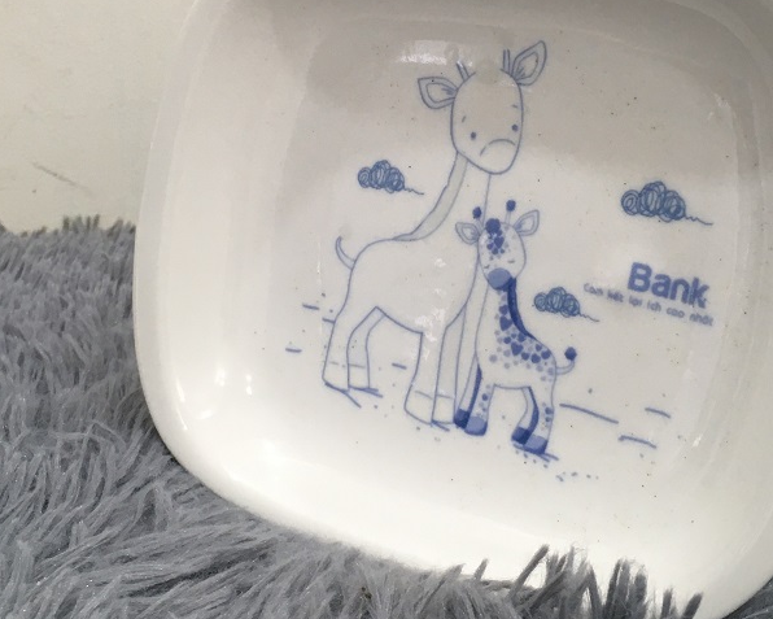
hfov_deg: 33.0
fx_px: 1304
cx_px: 423
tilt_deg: -12.4
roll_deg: -1.7
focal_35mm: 57
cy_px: 201
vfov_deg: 26.5
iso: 80
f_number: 2.2
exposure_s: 1/33
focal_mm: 4.15
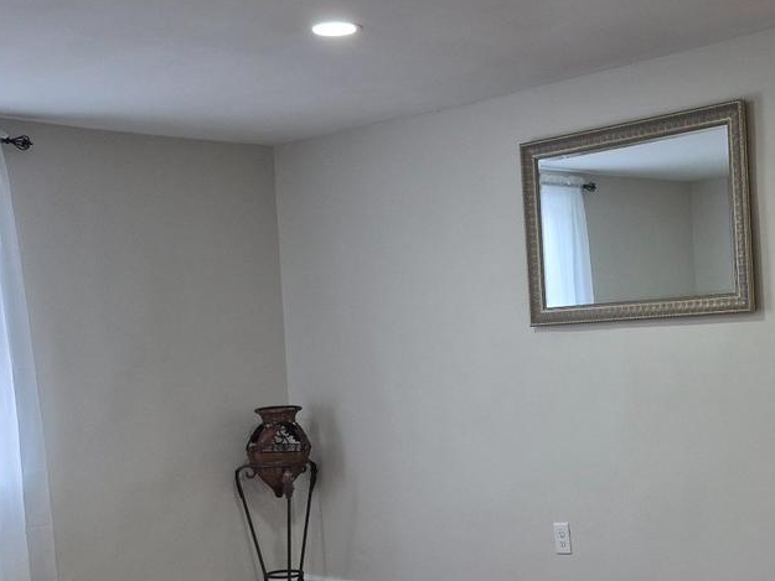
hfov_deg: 35.5
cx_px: 560
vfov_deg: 27.5
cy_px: 338
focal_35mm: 53
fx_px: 1187
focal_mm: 5.4
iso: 125
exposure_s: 1/180
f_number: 1.8
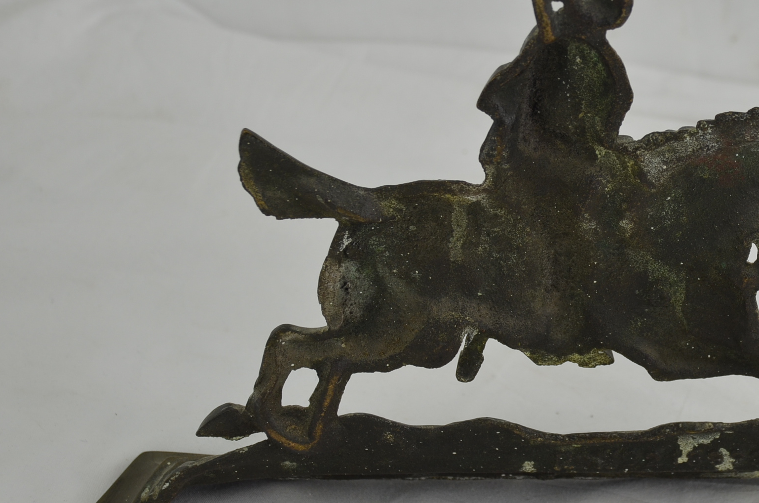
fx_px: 2629
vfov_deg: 10.9
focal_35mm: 125
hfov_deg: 16.3
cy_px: 227
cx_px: 595
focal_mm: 52
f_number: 5.6
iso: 280
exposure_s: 1/125
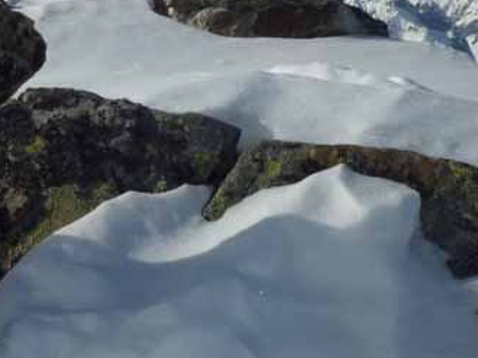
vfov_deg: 7.6
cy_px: 30
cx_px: 120
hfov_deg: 10.2
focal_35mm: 194
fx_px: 2677
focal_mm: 14.1
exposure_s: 1/640
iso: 100
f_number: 7.1
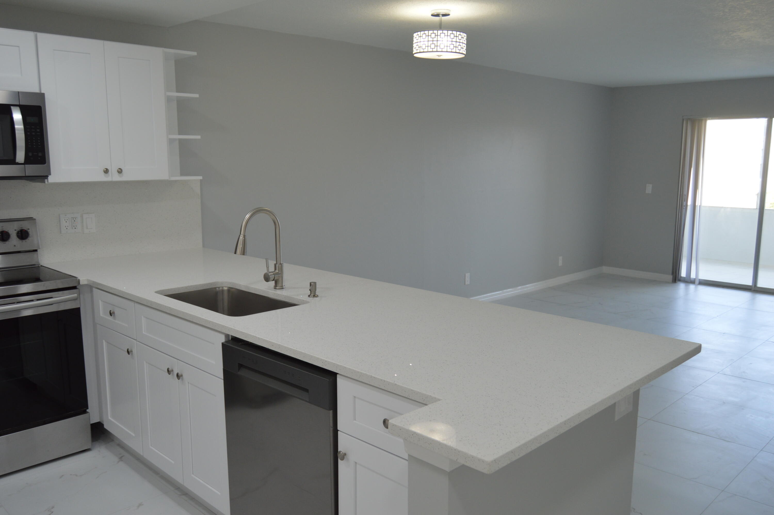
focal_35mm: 28
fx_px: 612
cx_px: 387
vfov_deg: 45.6
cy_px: 258
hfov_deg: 64.6
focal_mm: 19
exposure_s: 1/100
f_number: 5
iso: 400
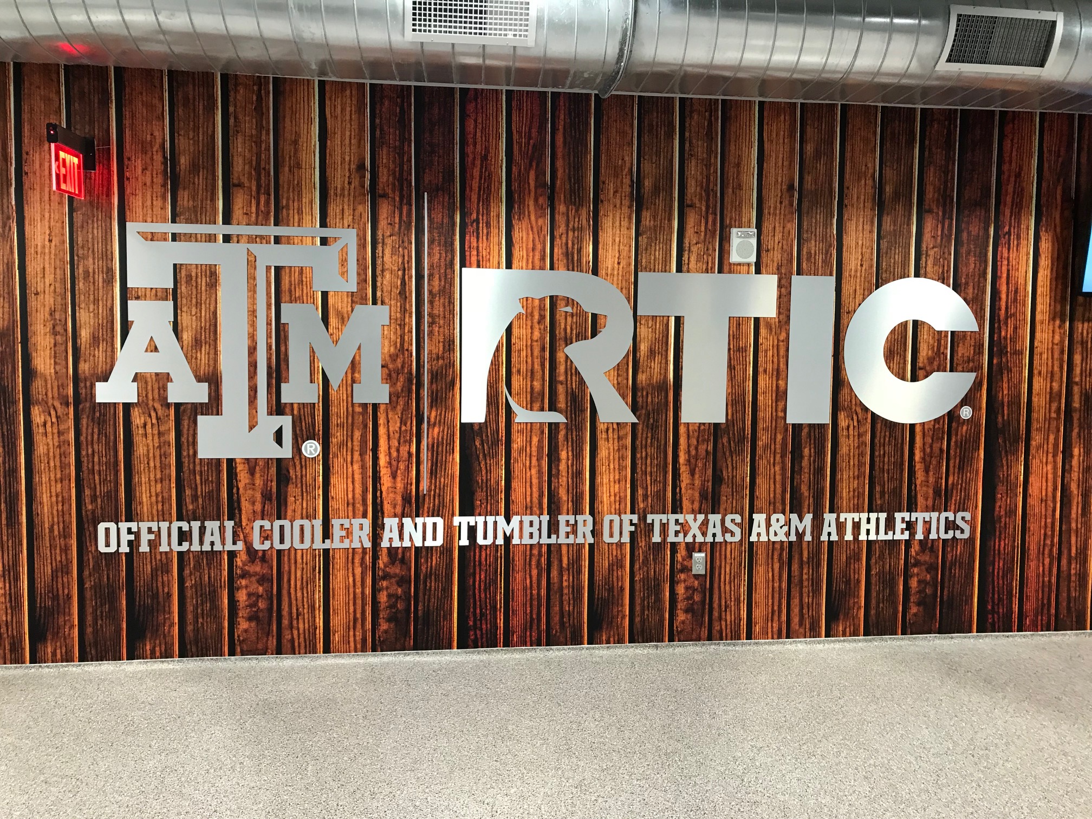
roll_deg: -0.4
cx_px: 546
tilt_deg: -3.6
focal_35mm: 28
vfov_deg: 49.7
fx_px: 883
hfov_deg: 63.4
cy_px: 410
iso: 40
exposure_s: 1/16
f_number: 1.8
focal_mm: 3.99
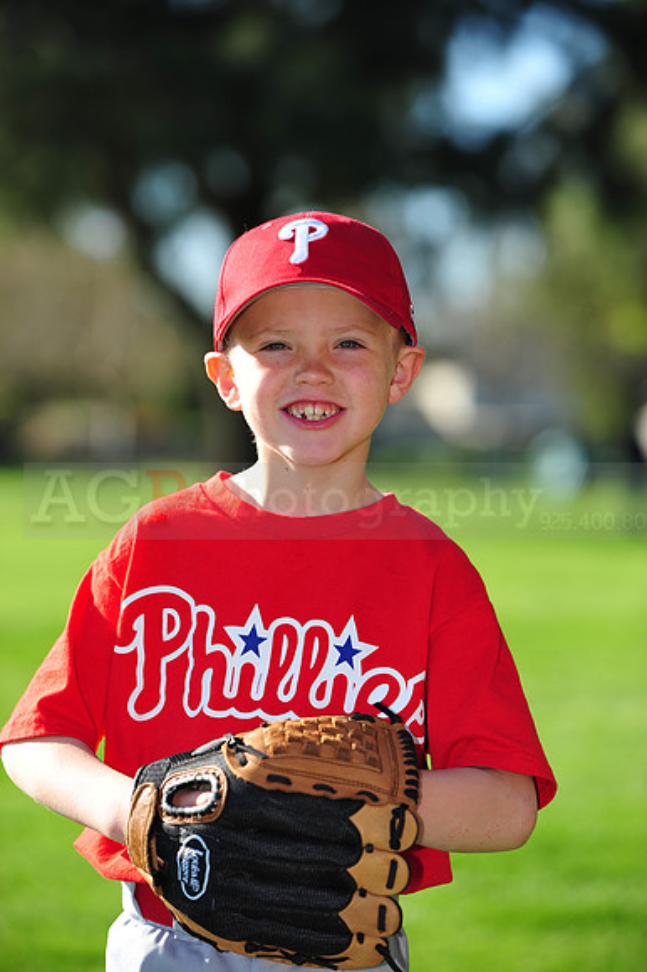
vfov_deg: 14.2
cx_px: 324
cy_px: 486
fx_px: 3913
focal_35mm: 145
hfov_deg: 9.5
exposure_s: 1/800
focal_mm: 145
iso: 200
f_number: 4.5
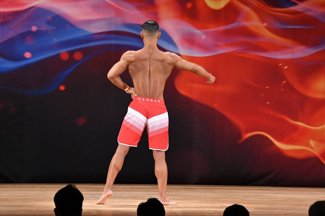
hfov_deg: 8.6
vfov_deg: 5.7
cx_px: 162
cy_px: 108
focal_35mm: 240
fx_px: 2166
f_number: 5.6
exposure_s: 1/400
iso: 3200
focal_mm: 160
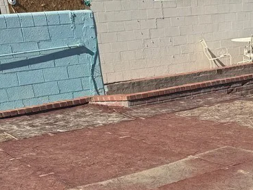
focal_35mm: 67
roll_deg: +5.2
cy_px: 231
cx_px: 214
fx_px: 490
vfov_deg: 20.4
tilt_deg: -23.1
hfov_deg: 28.2
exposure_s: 1/5348
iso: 80
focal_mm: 6.76
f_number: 1.78
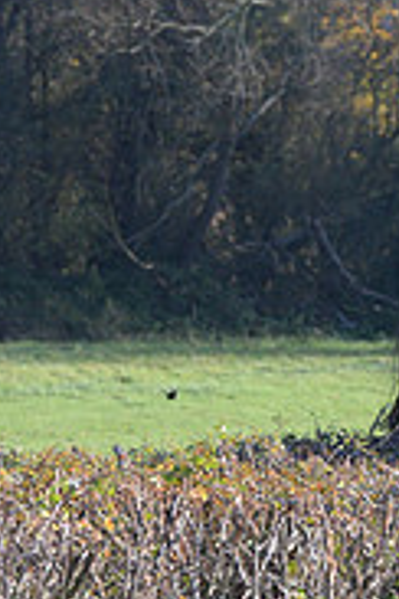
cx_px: 791
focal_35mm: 348
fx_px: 5785
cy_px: 324
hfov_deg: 3.9
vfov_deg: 5.9
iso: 1000
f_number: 5
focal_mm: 110
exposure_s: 1/1250
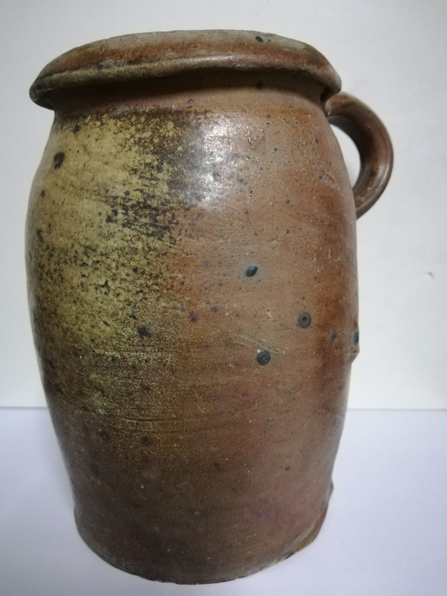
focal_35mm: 26
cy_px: 298
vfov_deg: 67.3
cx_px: 224
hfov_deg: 53.1
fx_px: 448
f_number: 2.2
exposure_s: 1/16.7
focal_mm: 3.83
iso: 1000
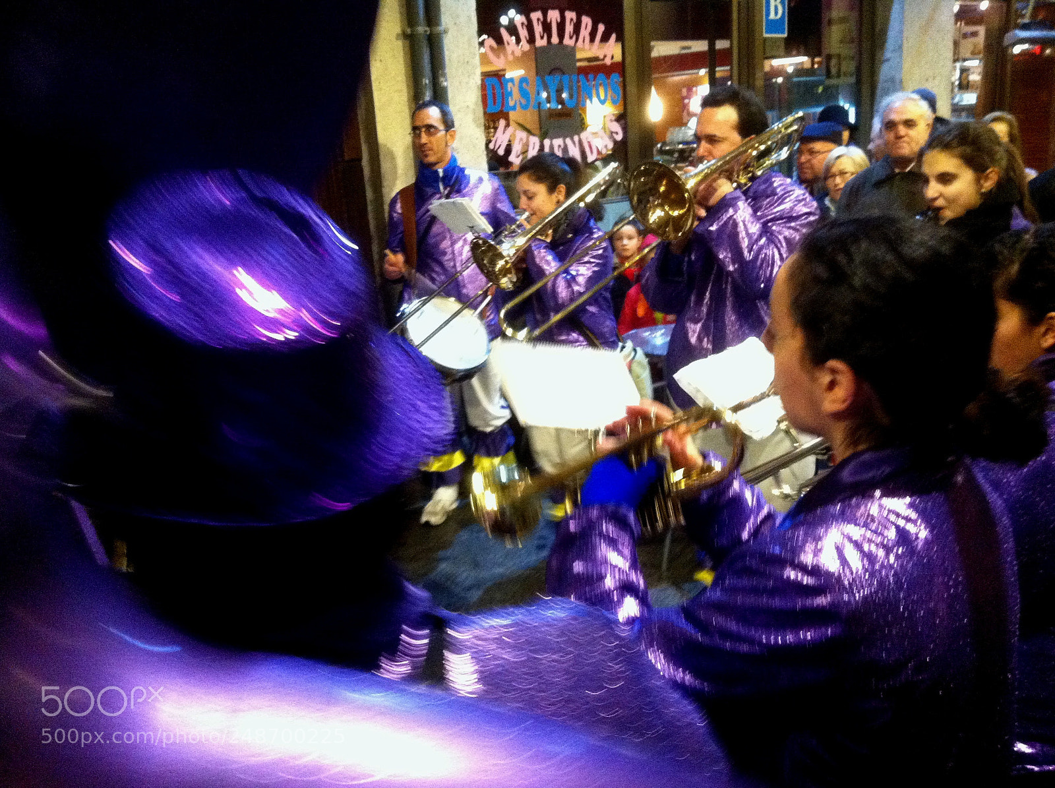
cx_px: 528
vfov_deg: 40.6
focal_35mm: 35
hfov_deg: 52.7
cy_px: 394
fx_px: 1065
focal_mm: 3.85
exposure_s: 1/15
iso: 640
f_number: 2.8
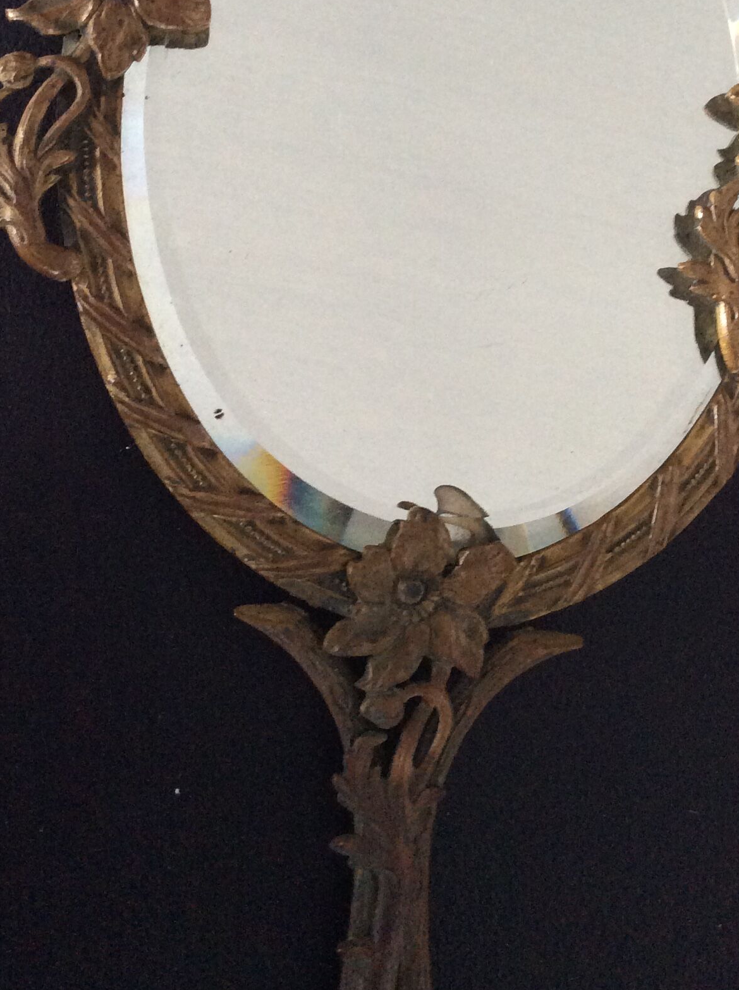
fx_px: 1513
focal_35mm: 53
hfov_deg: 27.4
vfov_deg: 35.4
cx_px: 449
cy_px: 247
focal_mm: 3.3
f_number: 2.4
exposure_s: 1/25
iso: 160
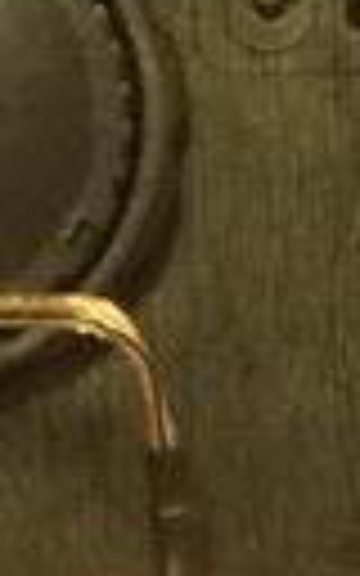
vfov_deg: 8.1
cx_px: 216
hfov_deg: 5.4
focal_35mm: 245
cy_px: 1161
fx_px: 3846
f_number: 2.2
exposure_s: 1/15
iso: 250
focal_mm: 4.15
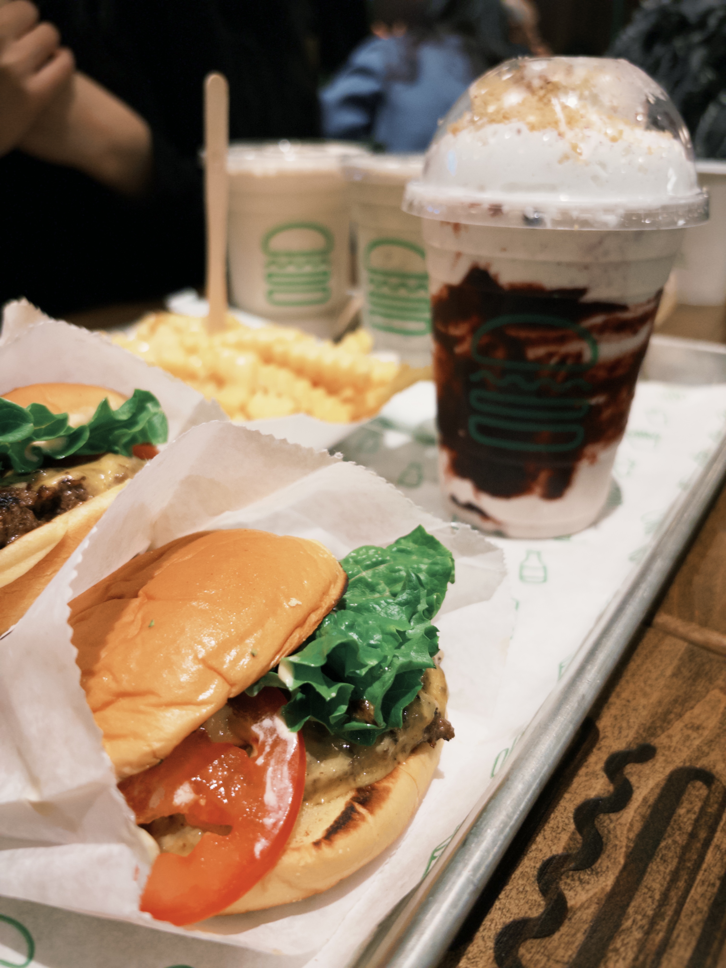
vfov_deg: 67.3
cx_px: 363
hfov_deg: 53.1
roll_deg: +0.6
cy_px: 484
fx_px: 727
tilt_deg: -26.4
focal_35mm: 26
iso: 50
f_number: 1.6
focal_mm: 5.96
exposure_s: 1/120
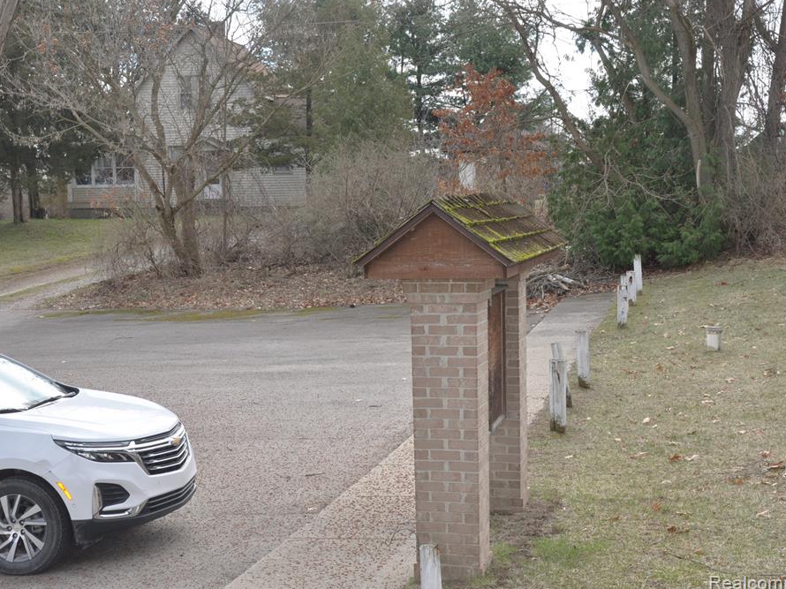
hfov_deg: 30.7
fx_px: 1430
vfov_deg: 23.3
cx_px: 346
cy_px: 297
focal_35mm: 63
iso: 200
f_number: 10
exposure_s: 1/200
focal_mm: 38
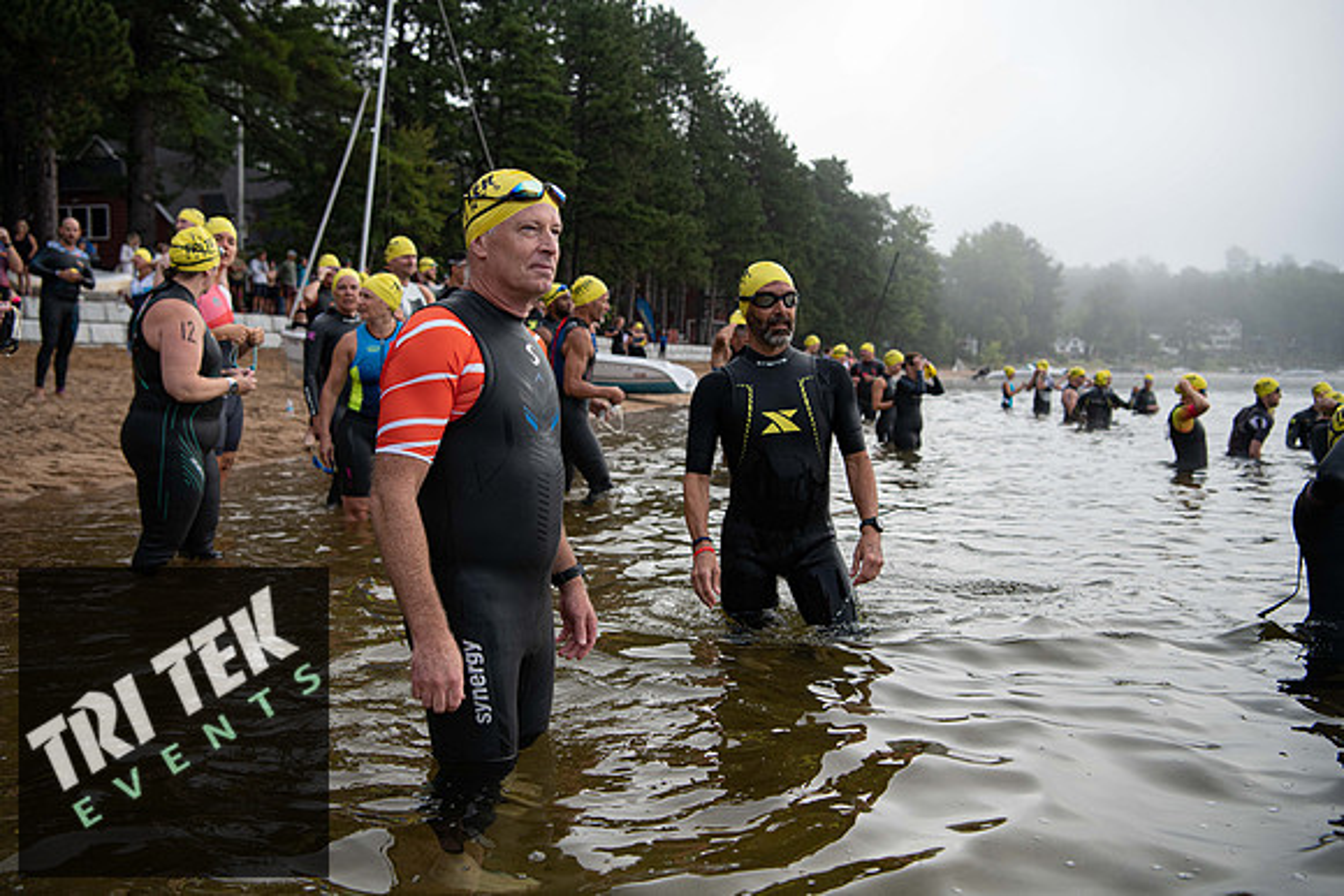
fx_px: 1344
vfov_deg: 36.9
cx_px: 672
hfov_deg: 53.1
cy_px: 448
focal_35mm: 36
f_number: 4
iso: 320
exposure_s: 1/1250
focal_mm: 36
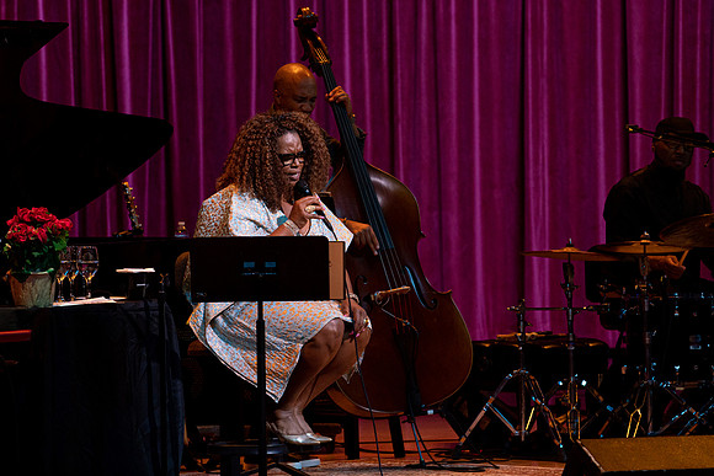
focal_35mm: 241
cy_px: 244
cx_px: 285
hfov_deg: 8.6
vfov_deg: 5.7
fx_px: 4772
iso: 2500
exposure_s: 1/320
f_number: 5.6
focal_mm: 200
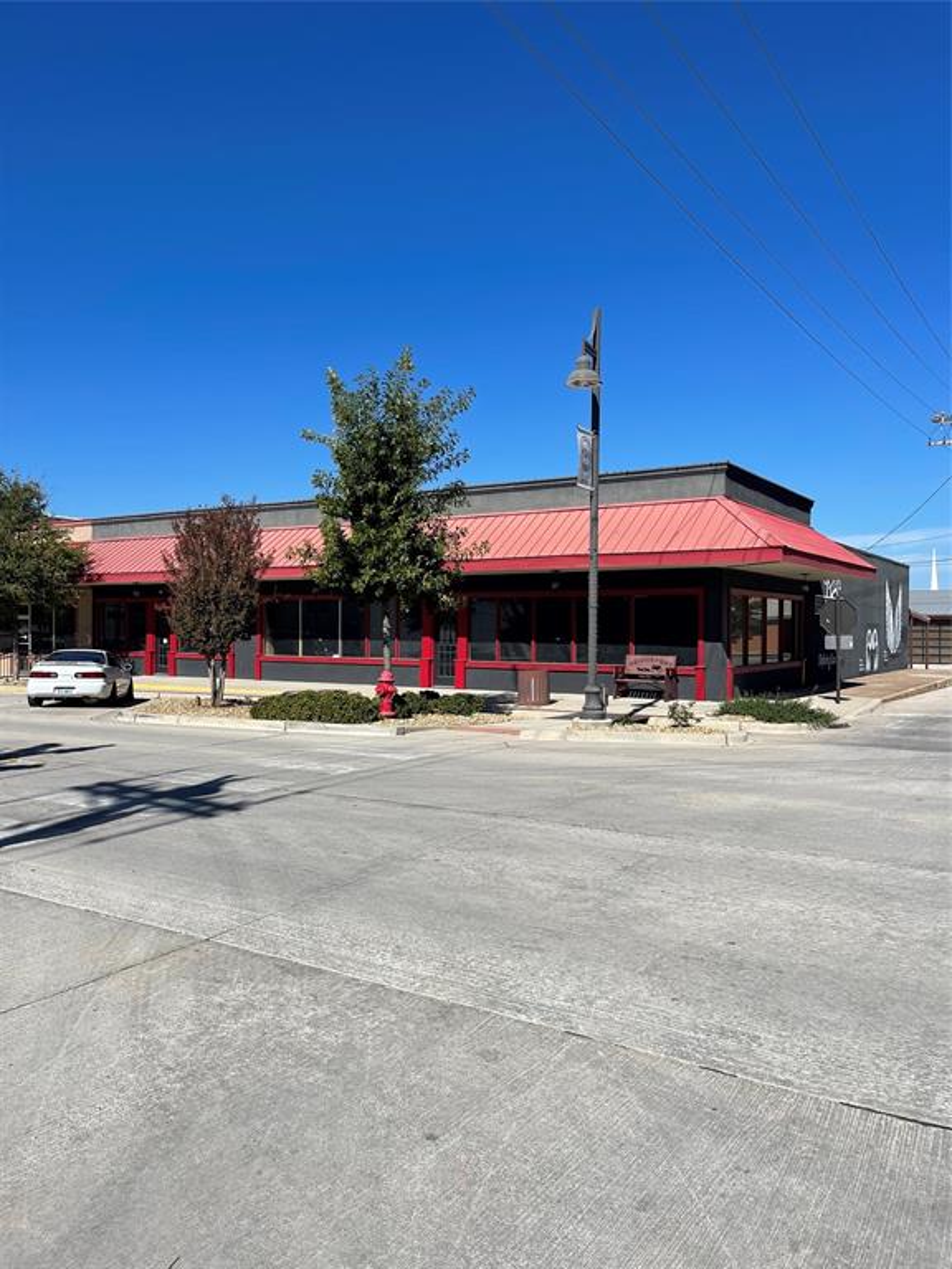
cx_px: 476
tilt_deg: +0.8
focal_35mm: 26
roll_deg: -0.1
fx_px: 953
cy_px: 634
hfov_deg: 53.1
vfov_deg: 67.3
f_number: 1.6
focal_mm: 5.1
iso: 32
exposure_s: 1/5618
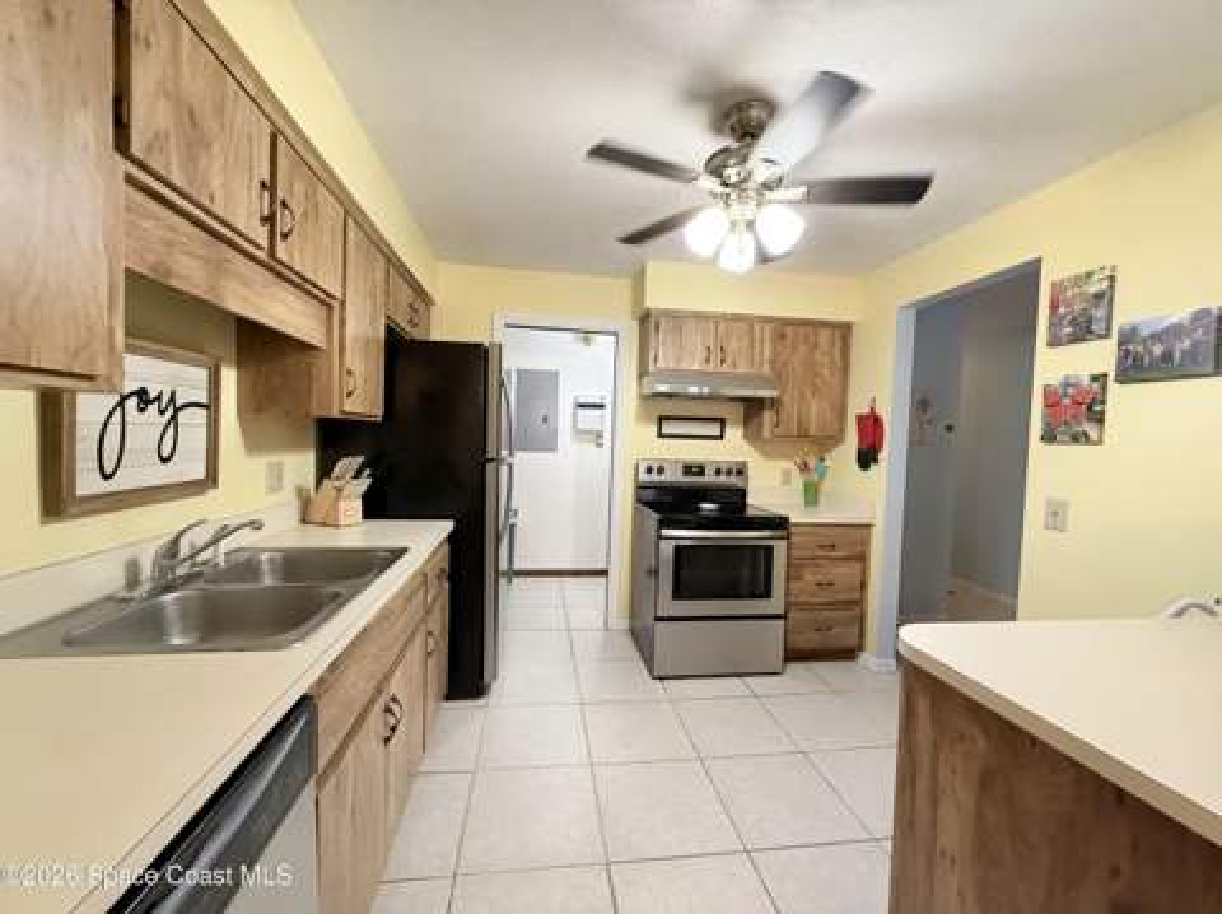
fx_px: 494
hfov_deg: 102.1
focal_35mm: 14
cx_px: 611
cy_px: 457
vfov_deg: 85.6
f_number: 2.2
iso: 400
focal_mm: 2.22
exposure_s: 1/60
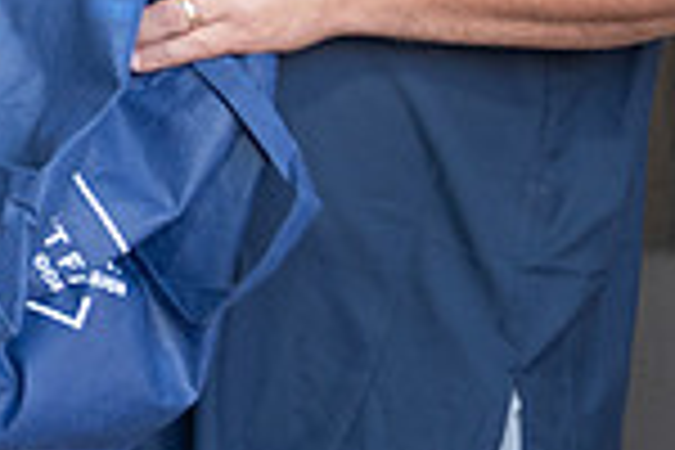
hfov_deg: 15.6
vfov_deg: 11.3
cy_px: -201
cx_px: -445
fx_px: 2194
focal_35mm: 117
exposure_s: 1/200
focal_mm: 30
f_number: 4
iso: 800
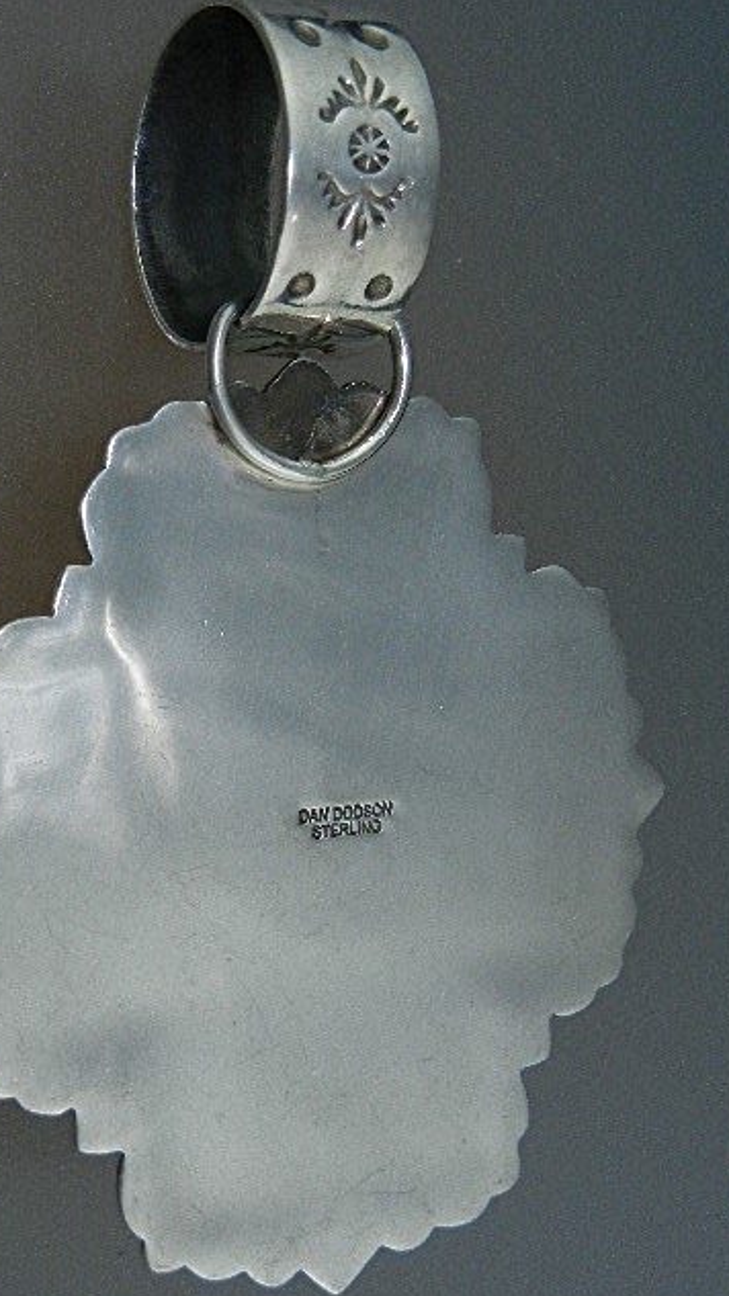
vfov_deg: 32.4
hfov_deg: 18.5
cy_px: 651
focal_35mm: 65
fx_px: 2234
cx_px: 264
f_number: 8
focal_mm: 10.6
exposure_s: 1/30
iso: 509
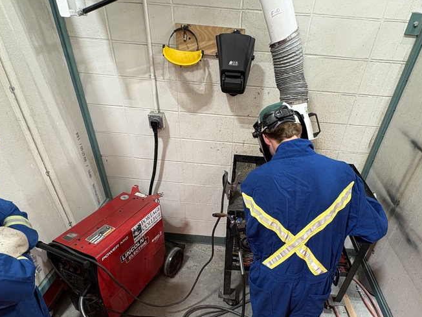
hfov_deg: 76.2
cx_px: 232
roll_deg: -3.2
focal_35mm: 22
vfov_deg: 59.7
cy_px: 211
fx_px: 268
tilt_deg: -37.2
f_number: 2.2
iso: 160
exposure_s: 1/48
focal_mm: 2.22
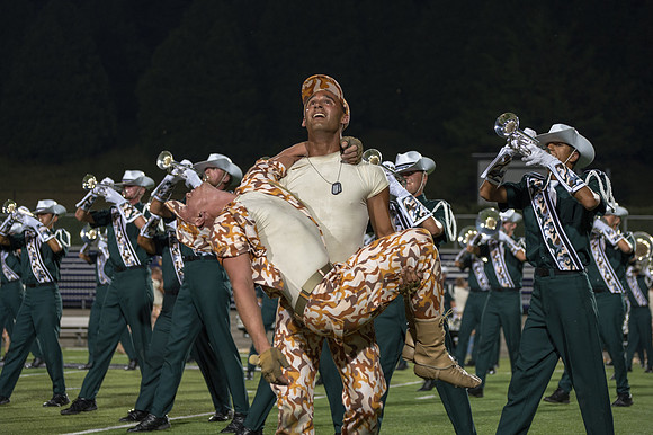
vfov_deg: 11.8
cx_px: 321
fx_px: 2098
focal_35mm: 116
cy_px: 187
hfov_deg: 17.7
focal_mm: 100
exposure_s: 1/160
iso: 1400
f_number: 4.5
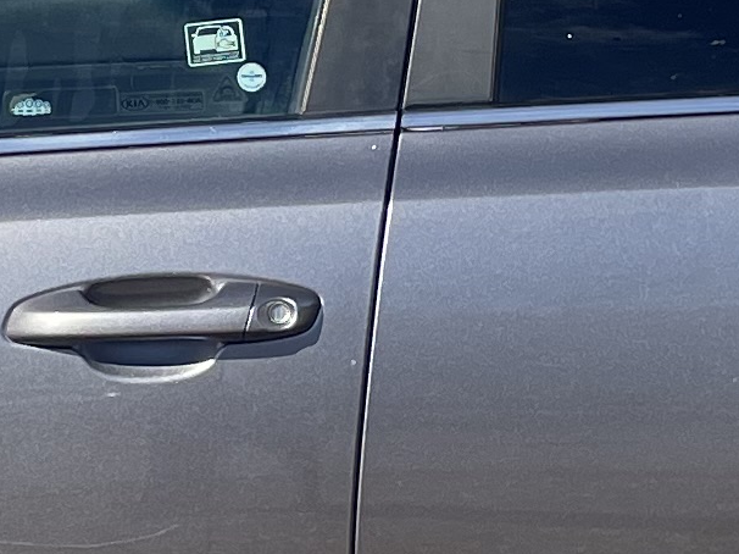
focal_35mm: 173
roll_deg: -0.7
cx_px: 209
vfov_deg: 8.6
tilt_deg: -7.6
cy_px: 160
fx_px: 3692
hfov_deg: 11.4
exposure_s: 1/2681
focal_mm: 4.2
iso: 32
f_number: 1.6
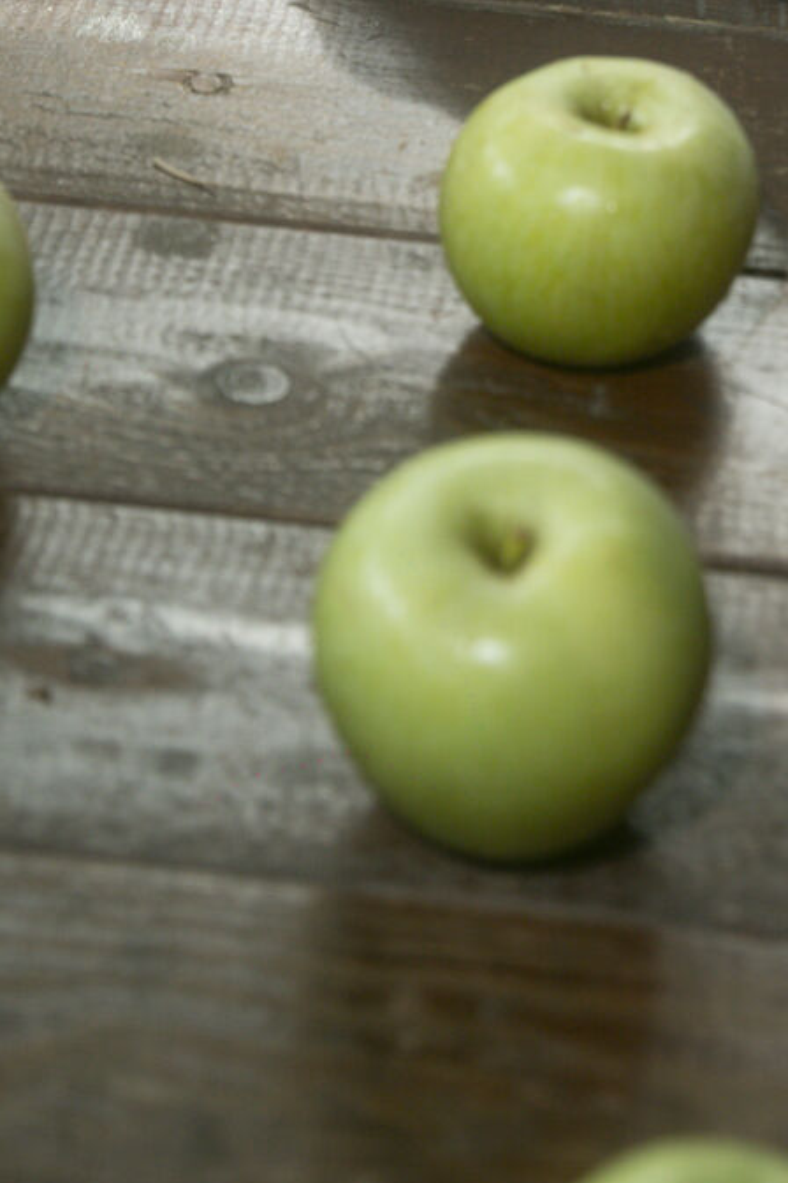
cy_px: -65
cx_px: 577
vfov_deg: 15.0
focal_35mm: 134
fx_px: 4399
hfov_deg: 10.2
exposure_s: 1/125
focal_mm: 50
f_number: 4
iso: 500
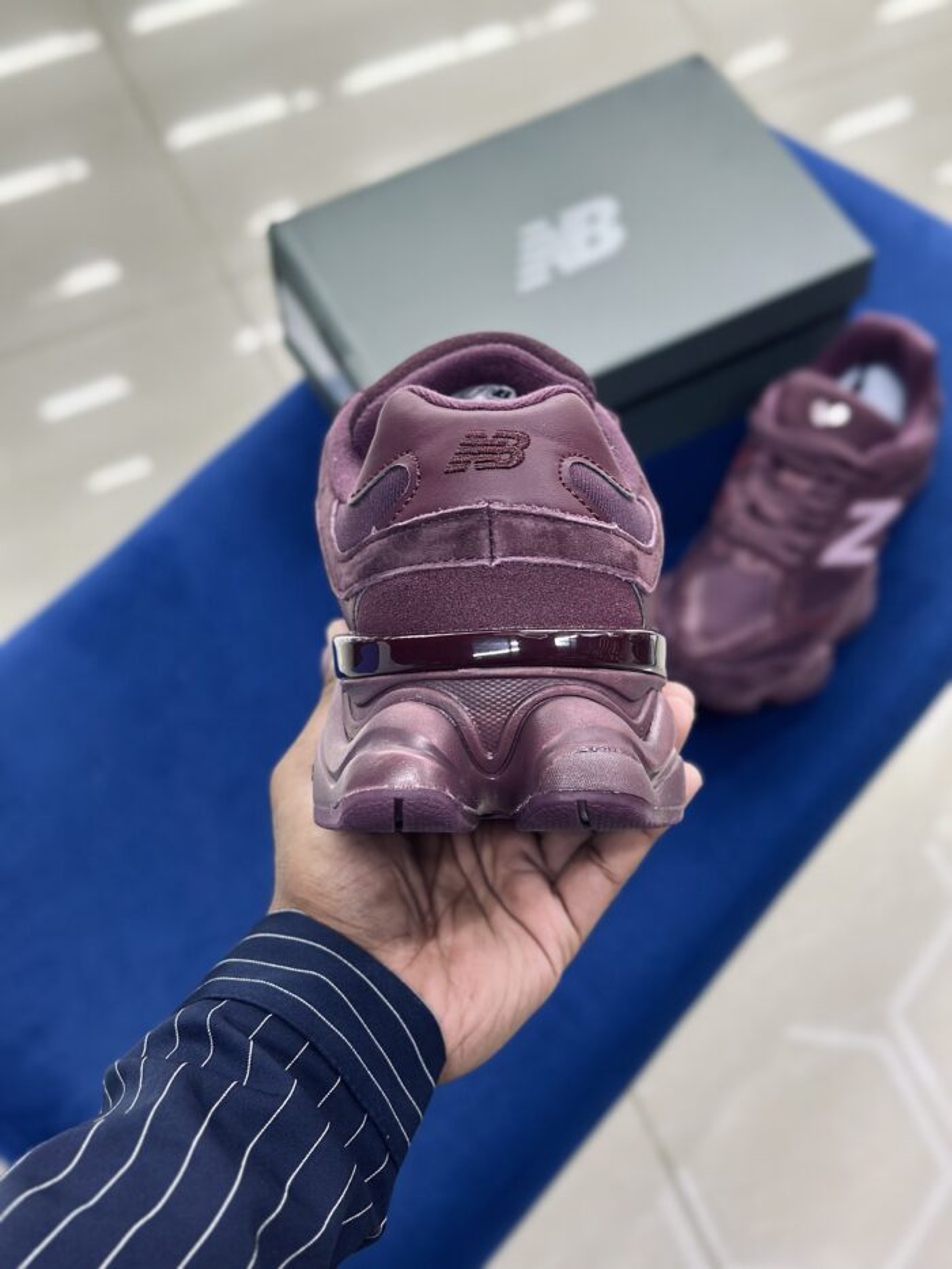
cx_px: 476
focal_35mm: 48
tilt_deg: -59.8
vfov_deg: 39.7
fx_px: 1760
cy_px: 634
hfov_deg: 30.3
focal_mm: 6.86
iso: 160
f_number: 1.78
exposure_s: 1/100
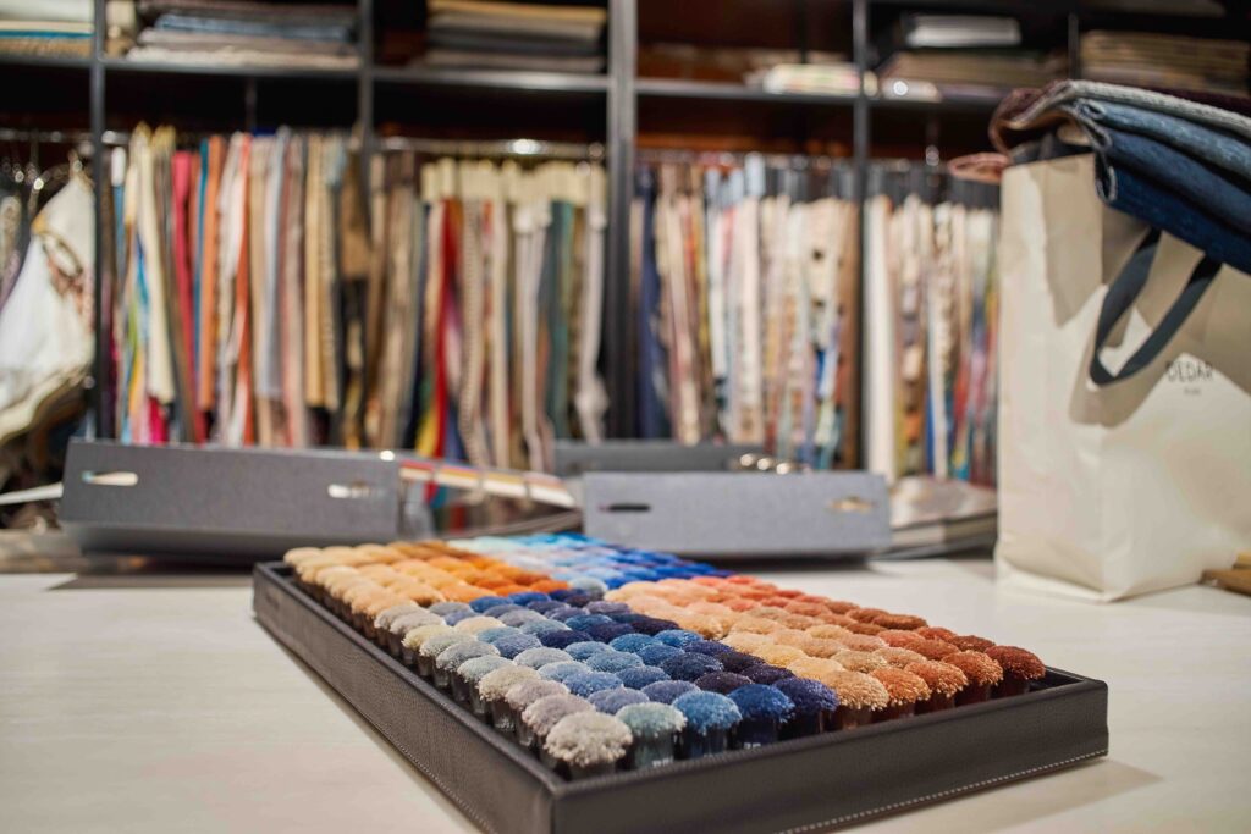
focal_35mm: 30
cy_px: 417
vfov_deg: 43.6
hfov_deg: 61.9
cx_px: 626
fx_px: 1043
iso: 800
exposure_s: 1/125
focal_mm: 30
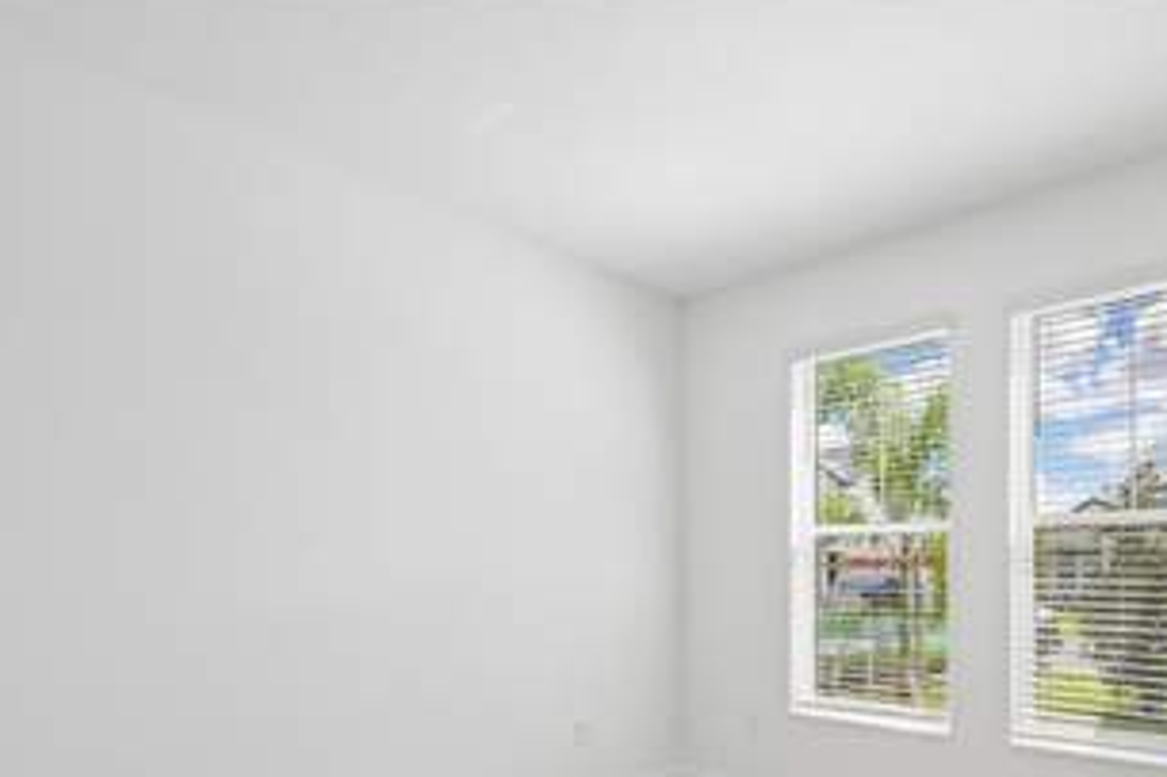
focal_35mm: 22
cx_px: 788
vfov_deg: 54.3
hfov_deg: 75.9
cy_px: 591
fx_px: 713
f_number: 8
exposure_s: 1/320
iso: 400
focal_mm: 14
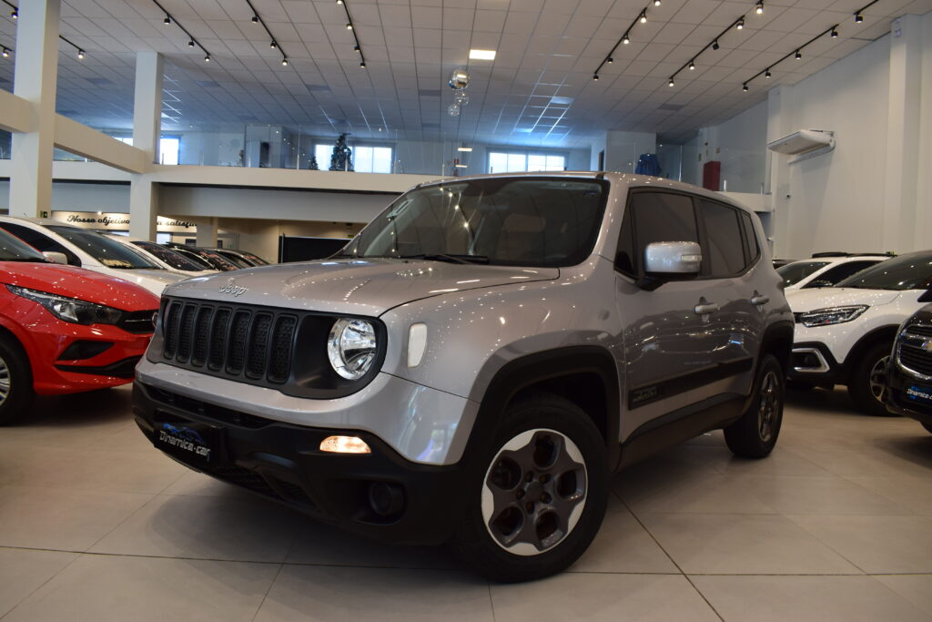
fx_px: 699
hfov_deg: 67.4
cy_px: 311
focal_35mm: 27
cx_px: 466
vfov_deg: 47.9
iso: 400
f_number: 7.1
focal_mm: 18
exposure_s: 1/25
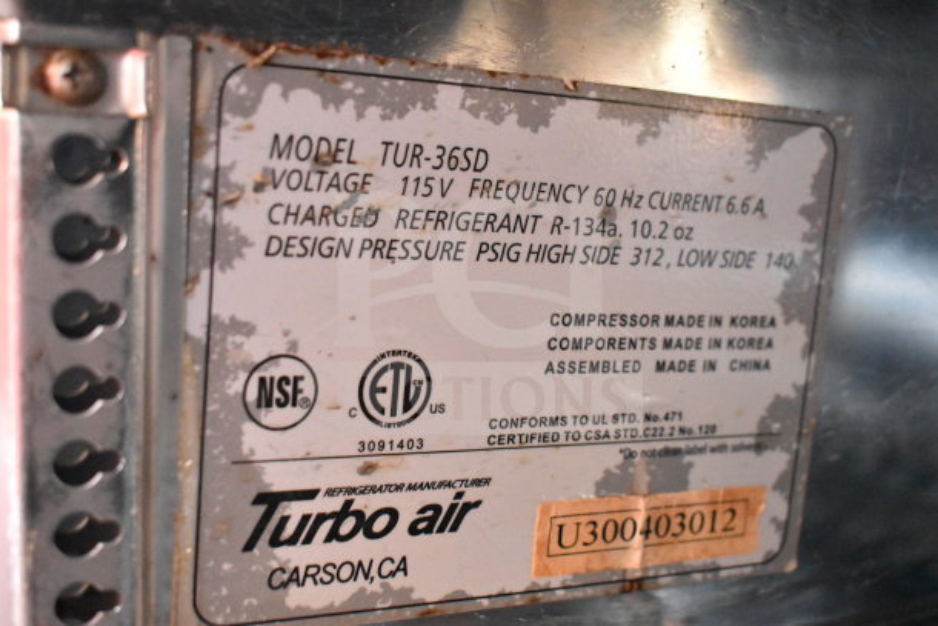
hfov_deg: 43.6
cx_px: 469
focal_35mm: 45
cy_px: 313
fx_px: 1173
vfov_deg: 29.9
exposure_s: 1/50
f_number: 4.2
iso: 9000
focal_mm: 30
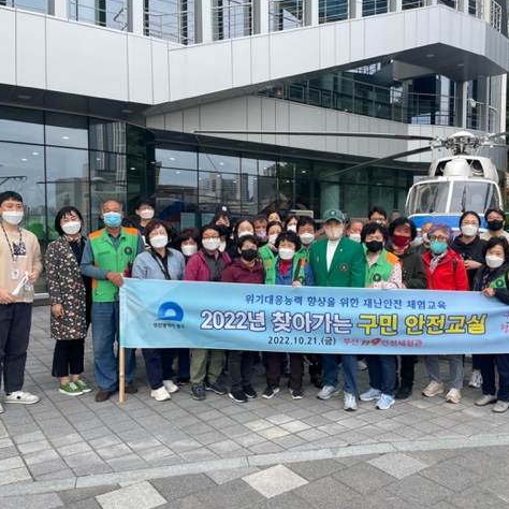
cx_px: 318
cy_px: 253
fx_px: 516
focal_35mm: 31
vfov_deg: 52.5
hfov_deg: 52.0
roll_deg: -0.3
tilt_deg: -2.1
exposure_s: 1/467
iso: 32
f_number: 1.6
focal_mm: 4.2
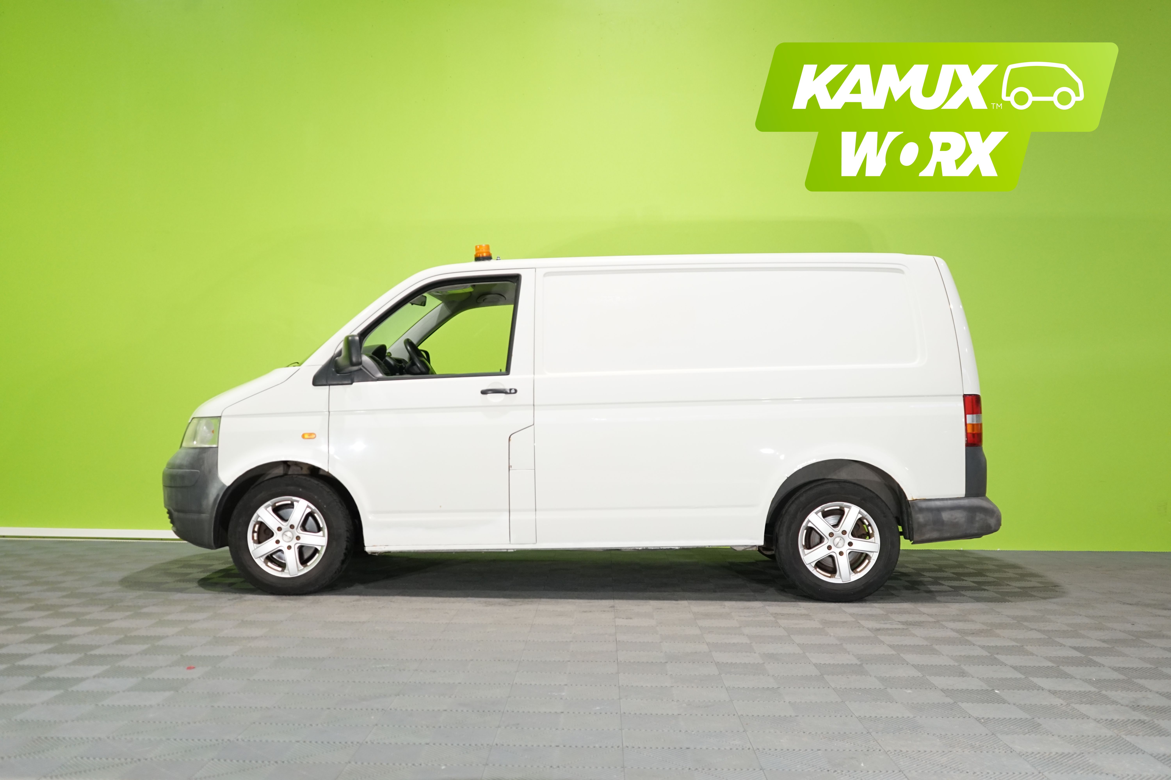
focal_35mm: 34
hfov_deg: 55.8
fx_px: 1106
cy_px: 390
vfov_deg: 38.9
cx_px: 586
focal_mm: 34
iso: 1600
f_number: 4
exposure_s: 1/125
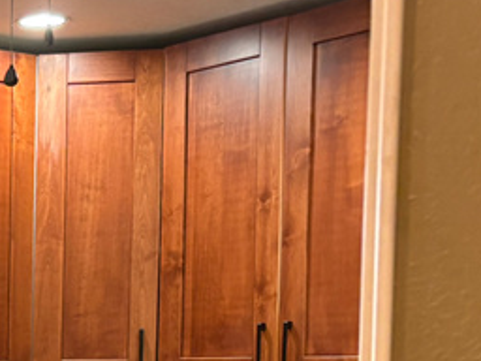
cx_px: -184
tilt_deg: -6.8
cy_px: 513
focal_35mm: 104
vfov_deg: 13.5
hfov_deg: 17.5
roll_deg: +0.6
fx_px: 1445
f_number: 1.6
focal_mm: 5.96
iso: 200
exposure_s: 1/60
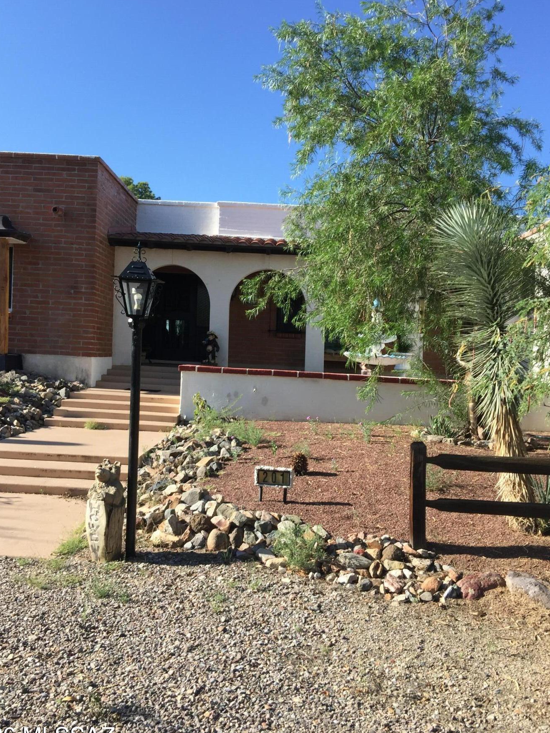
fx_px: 699
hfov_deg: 42.9
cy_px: 357
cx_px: 257
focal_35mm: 33
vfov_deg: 55.4
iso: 32
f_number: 2.2
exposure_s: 1/920
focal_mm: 4.15
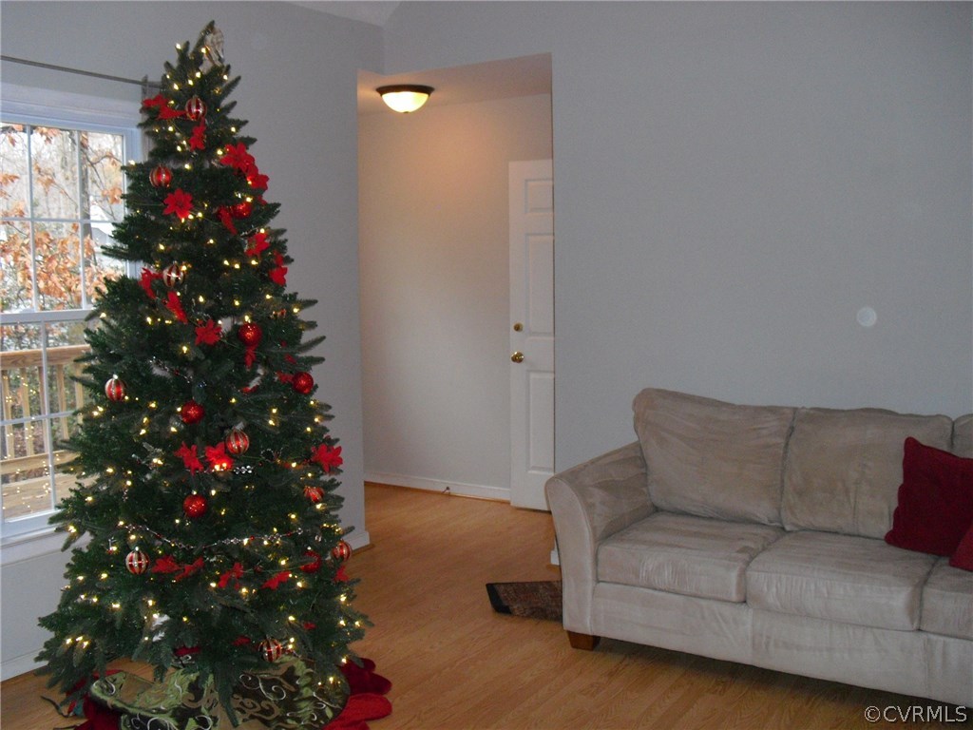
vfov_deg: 39.7
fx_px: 1012
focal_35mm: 36
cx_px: 486
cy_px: 365
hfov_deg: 51.4
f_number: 3.1
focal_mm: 6.3
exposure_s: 1/60
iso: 400
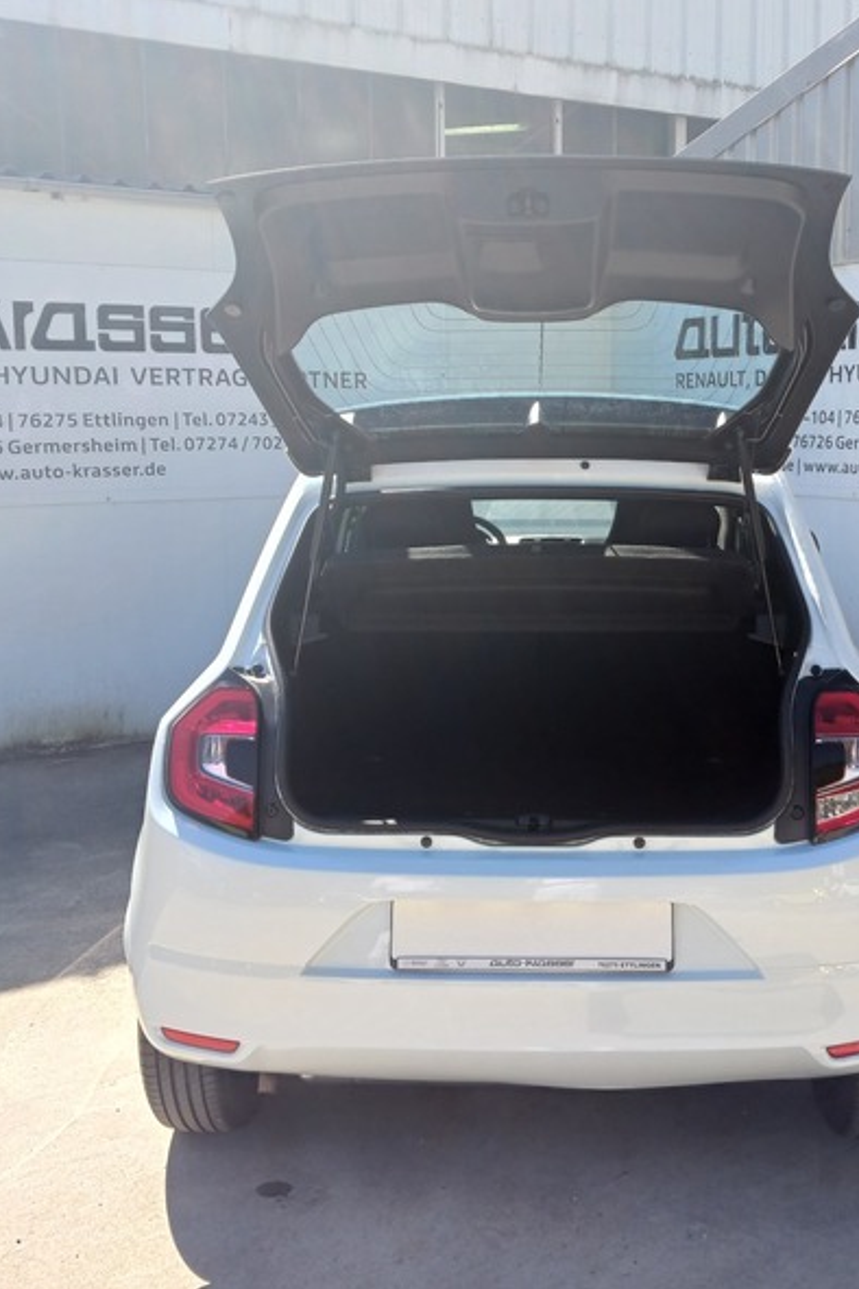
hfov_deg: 34.9
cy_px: 637
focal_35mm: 38
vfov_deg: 50.7
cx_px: 515
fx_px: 1360
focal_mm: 4
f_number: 1.8
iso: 20
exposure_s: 1/112
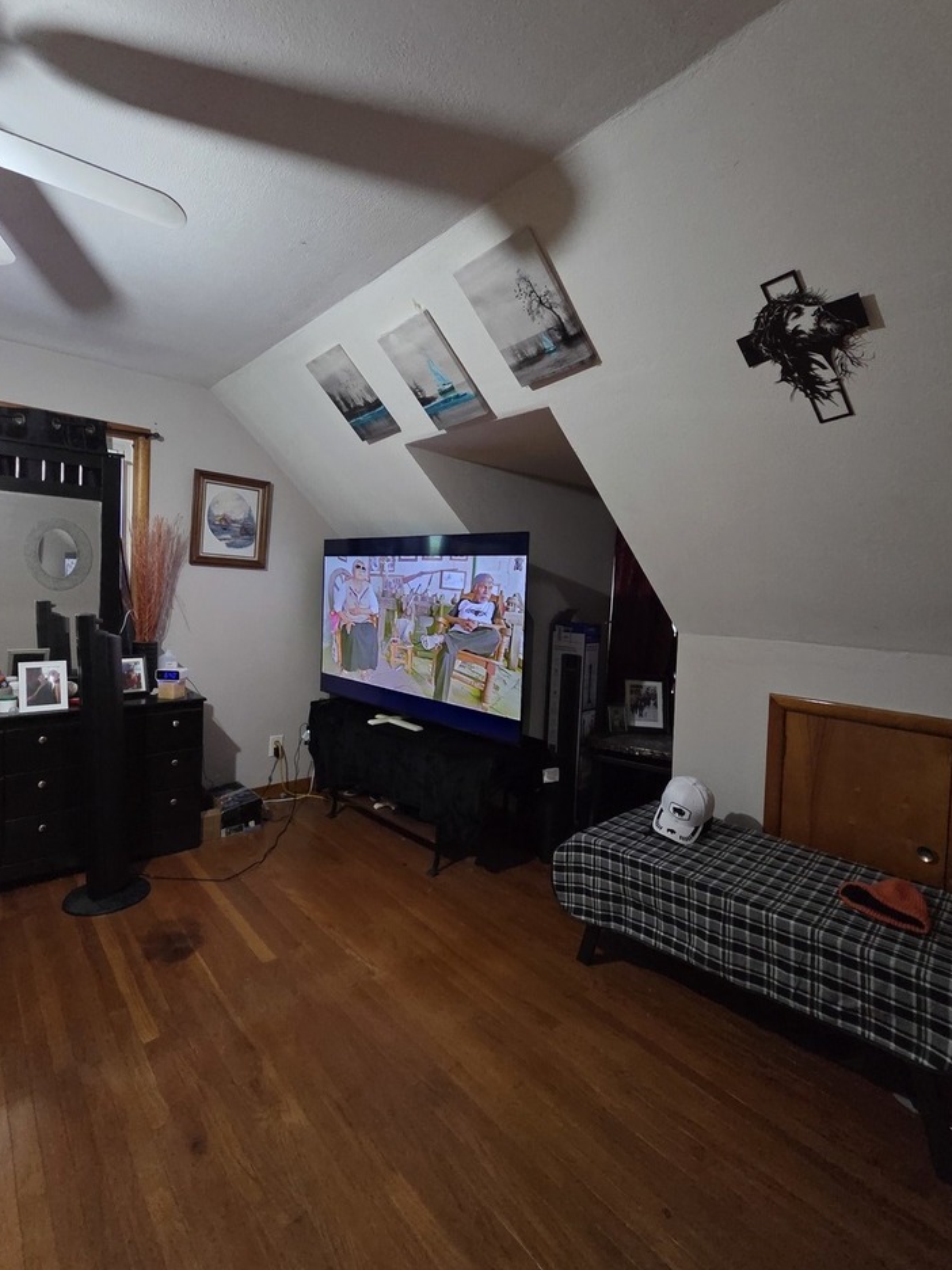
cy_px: 615
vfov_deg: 98.1
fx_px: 550
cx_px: 490
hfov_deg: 81.7
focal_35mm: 15
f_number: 2.2
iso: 1250
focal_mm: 2.2
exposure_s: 1/40
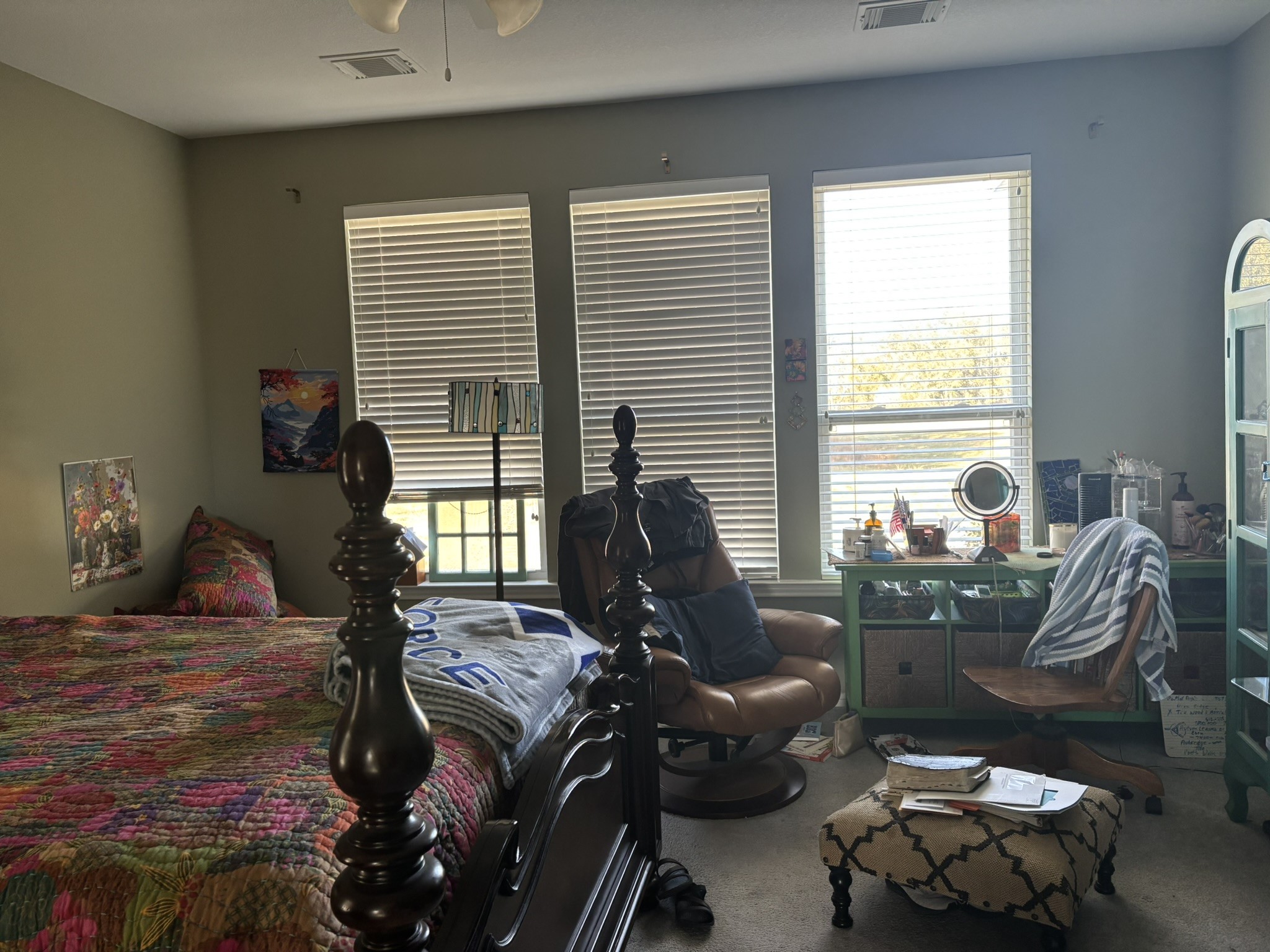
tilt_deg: -5.2
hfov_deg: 67.3
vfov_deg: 53.1
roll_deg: +2.4
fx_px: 954
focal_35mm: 26
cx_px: 635
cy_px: 476
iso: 125
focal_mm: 5.96
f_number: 1.6
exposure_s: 1/67
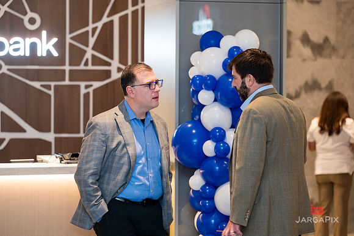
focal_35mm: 111
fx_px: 1095
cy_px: 117
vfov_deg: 12.3
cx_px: 175
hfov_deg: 18.4
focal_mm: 110
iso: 800
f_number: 3.2
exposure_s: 1/160
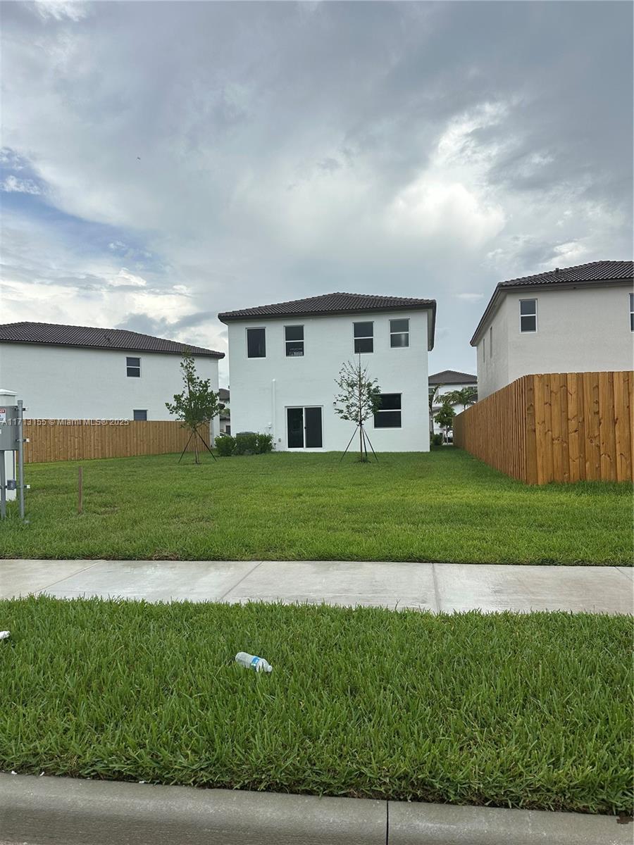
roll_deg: -0.2
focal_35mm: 24
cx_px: 317
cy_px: 422
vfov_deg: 71.6
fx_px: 586
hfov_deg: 56.8
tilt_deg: +0.1
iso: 80
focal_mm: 6.86
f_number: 1.78
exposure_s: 1/6211
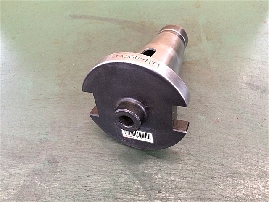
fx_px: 225
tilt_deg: -54.6
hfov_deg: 61.7
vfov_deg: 48.2
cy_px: 101
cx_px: 134
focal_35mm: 29
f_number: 2.2
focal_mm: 4.15
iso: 250
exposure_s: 1/30
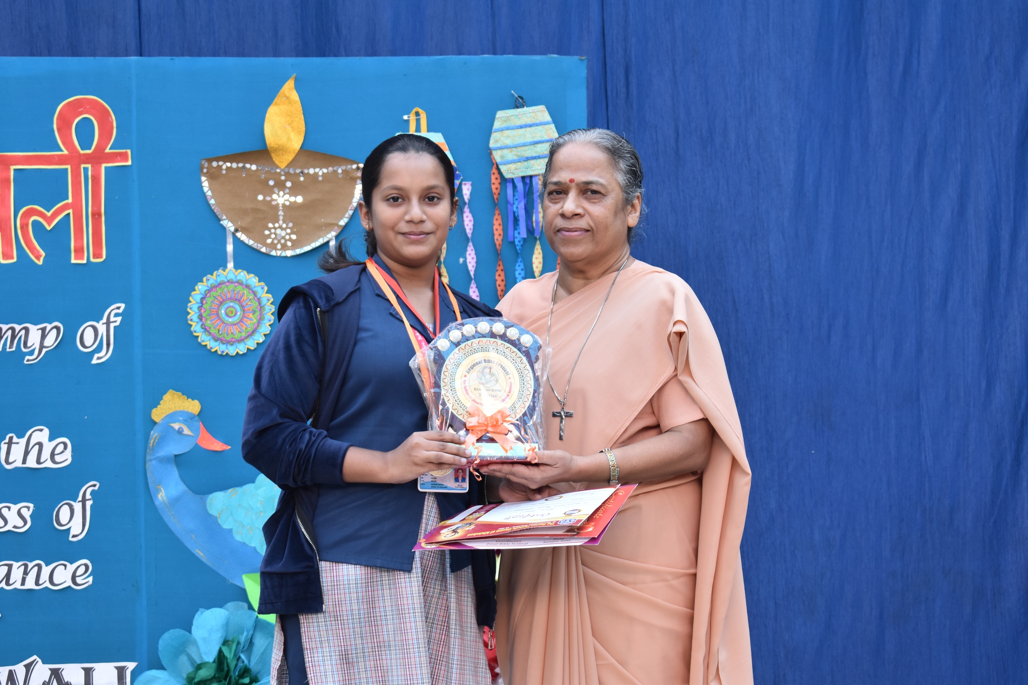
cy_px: 342
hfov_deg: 24.6
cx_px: 514
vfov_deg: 16.6
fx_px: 2356
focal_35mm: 82
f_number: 5.6
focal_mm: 55
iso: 400
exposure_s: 1/90
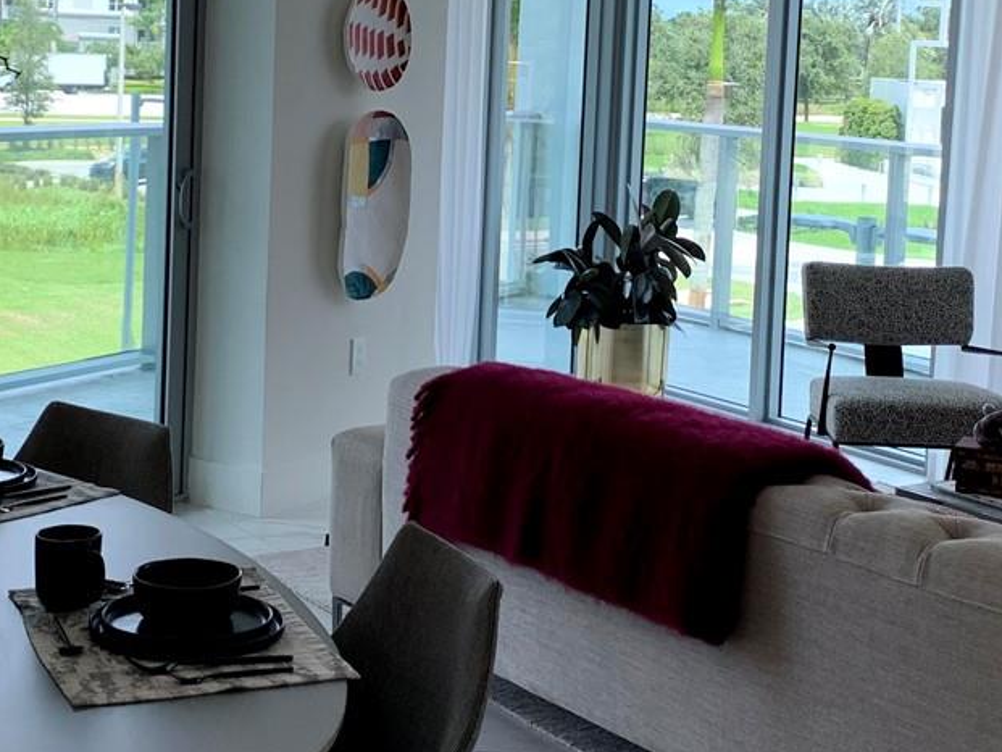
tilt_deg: -4.7
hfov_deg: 28.9
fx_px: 1940
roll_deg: -1.8
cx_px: 436
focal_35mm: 67
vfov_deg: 21.7
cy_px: 150
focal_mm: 4.25
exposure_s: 1/327
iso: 25
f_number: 1.8
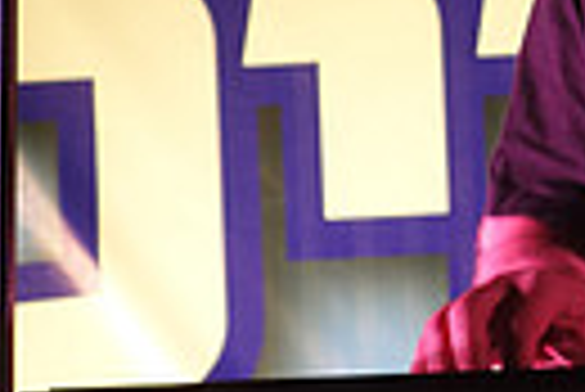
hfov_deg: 4.6
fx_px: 7272
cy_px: -115
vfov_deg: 3.1
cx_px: 832
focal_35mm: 447
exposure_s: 1/125
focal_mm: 37.1
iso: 640
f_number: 4.9
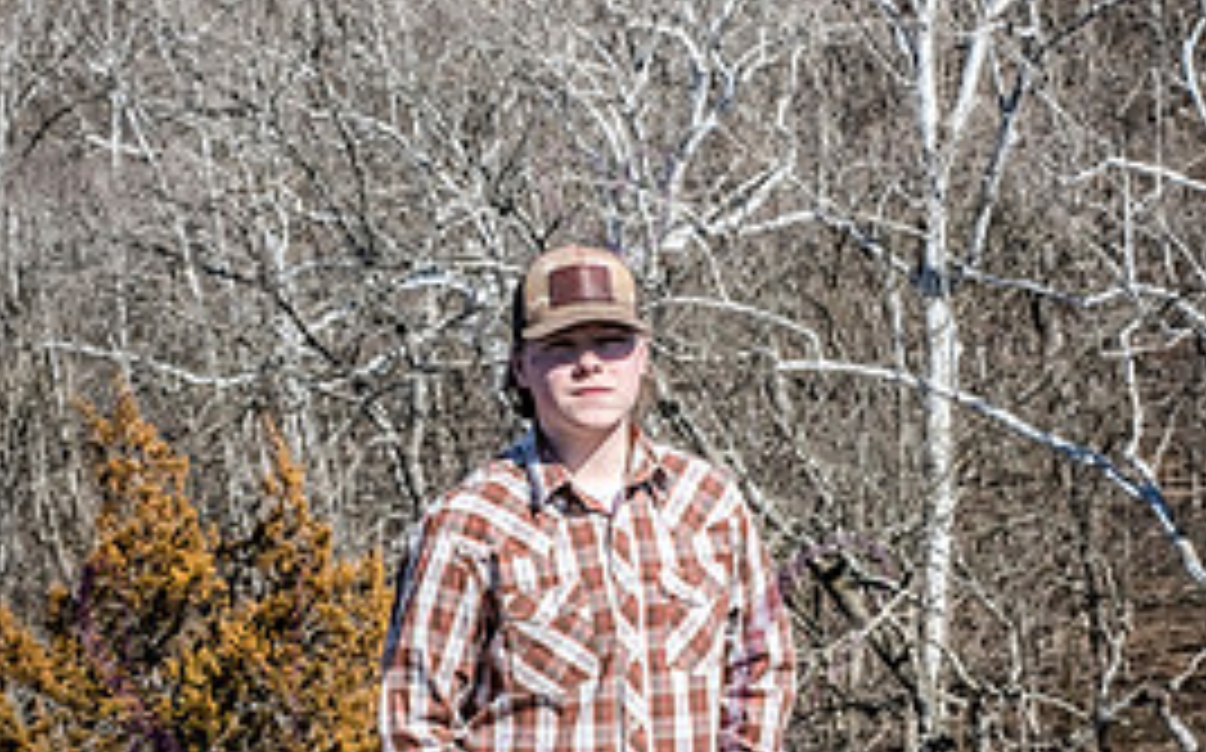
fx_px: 4499
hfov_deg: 15.3
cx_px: 626
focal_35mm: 137
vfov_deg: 9.5
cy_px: 603
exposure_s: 1/500
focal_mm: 80
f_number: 20
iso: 800
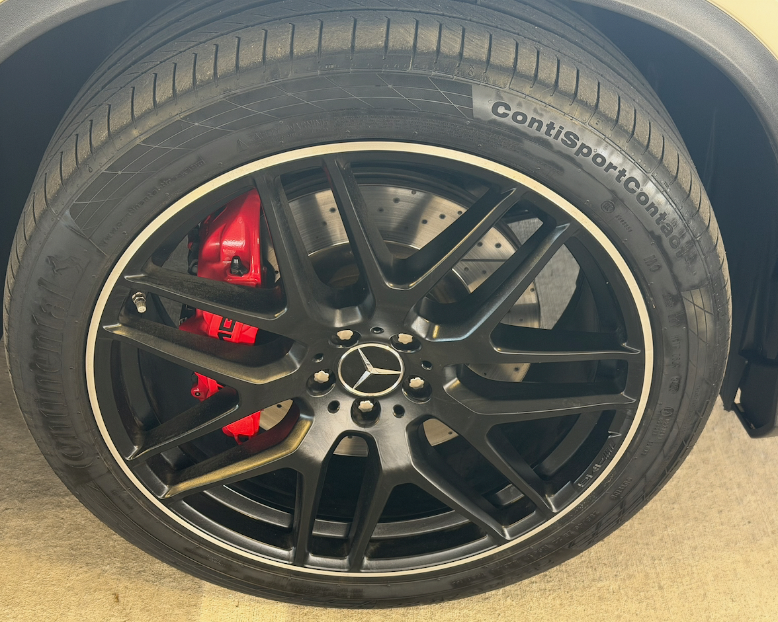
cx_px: 380
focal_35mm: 51
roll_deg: -0.9
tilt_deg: -37.2
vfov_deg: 29.7
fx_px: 1174
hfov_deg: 36.7
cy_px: 317
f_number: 1.78
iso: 200
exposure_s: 1/60
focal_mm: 6.76
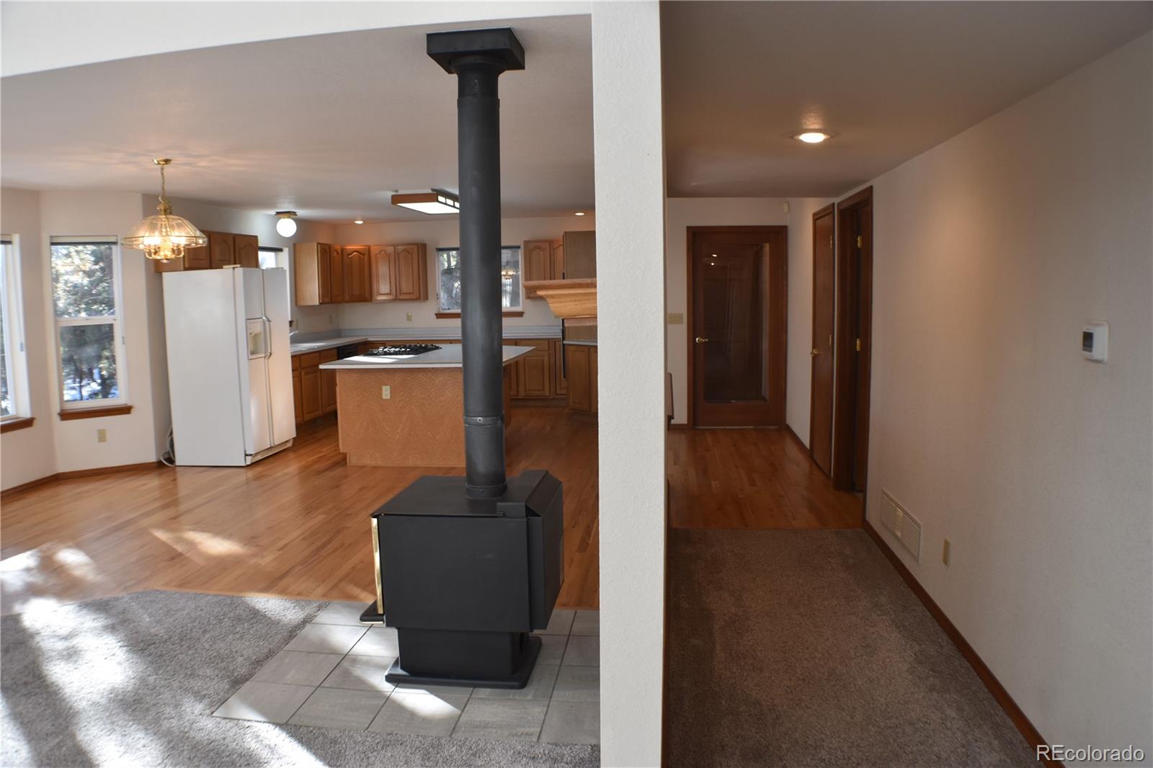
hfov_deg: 55.1
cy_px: 384
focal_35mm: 34
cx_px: 576
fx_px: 1105
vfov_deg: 38.3
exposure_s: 1/100
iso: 400
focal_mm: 23
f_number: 5
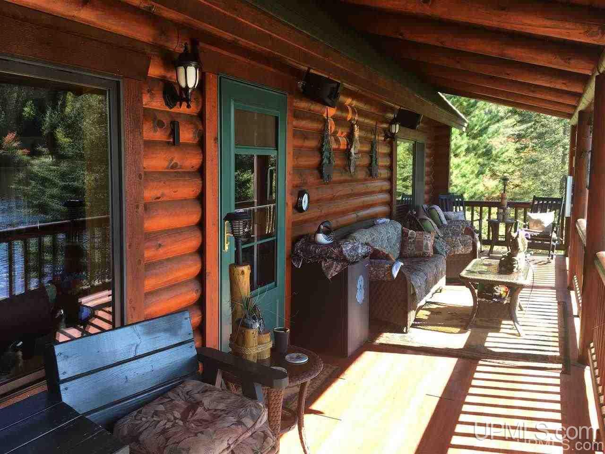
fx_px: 507
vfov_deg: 48.2
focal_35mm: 29
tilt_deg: -5.7
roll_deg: +0.3
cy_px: 227
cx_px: 302
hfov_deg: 61.7
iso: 40
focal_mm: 4.15
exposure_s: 1/120
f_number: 2.2
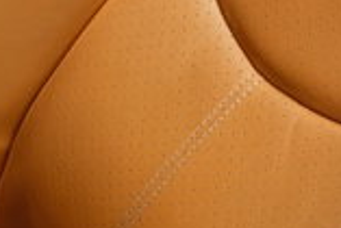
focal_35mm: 171
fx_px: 1621
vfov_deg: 7.9
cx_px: -101
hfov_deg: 11.7
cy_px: 363
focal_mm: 35
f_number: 3.2
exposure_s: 1/50
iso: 250
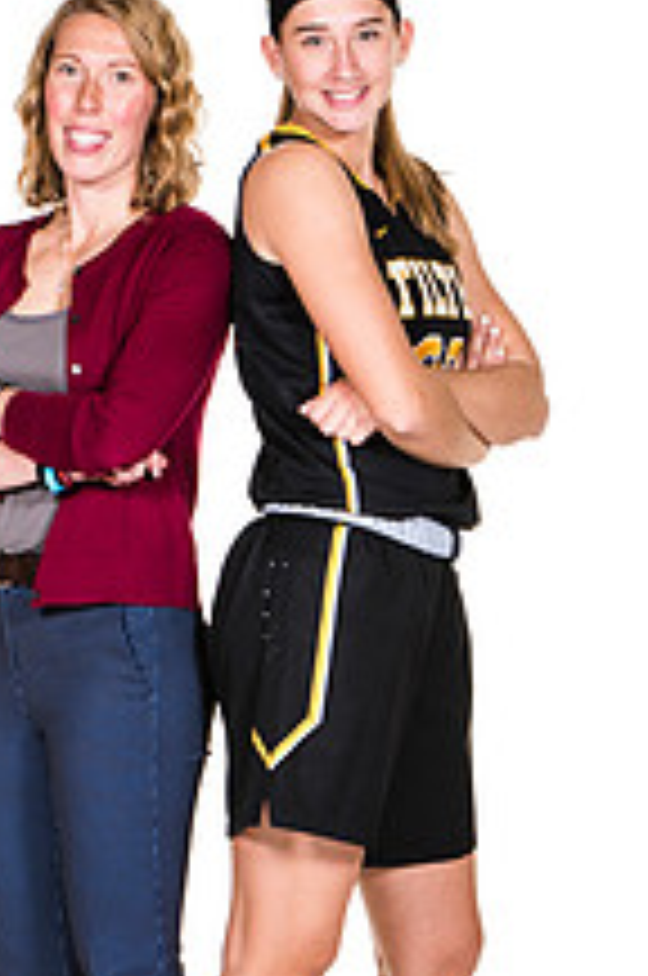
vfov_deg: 7.7
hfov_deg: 5.1
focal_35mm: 268
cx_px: 288
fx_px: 7259
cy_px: 616
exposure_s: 1/160
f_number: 6.3
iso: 200
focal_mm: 86
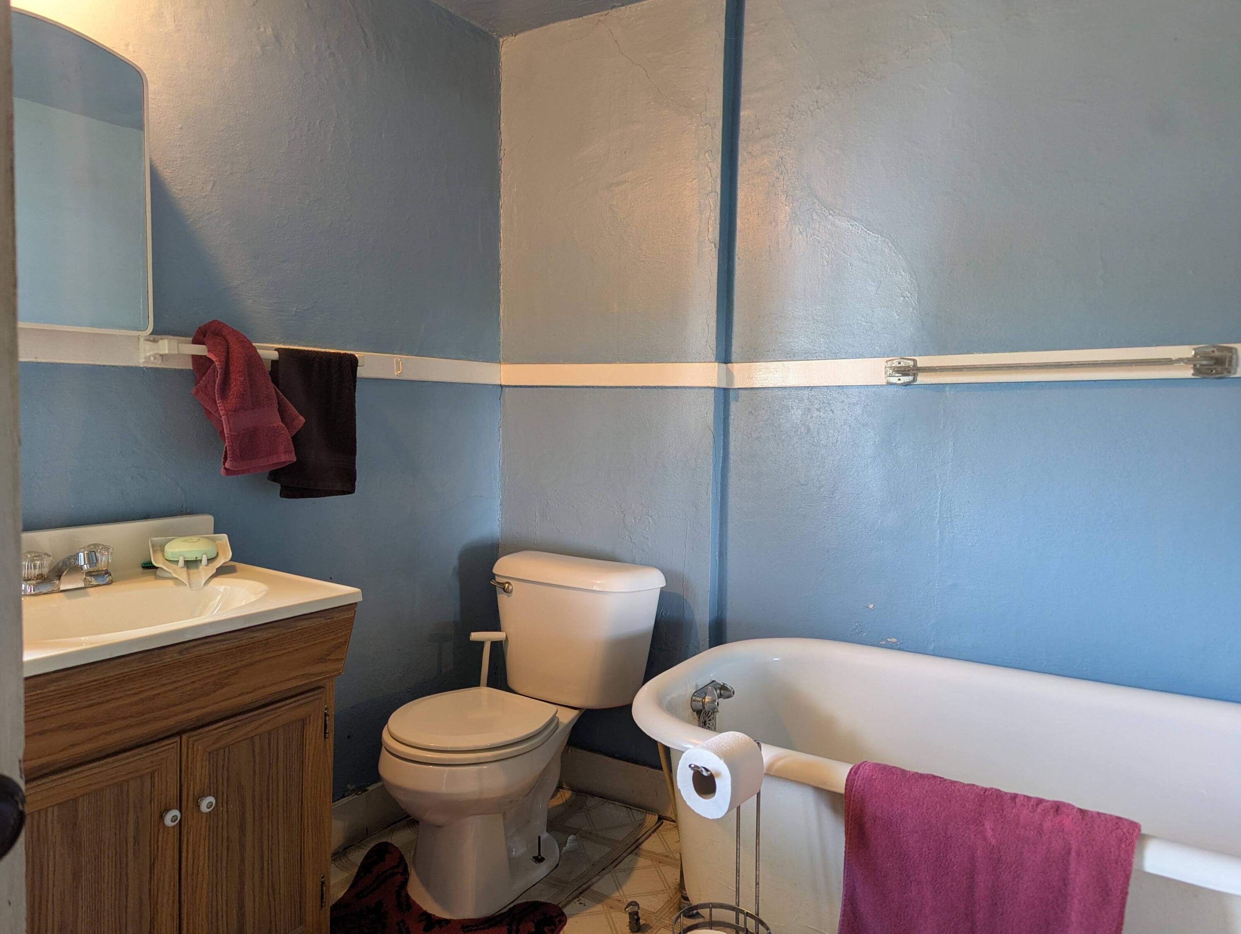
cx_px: 620
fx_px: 862
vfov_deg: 56.9
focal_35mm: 24
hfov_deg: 71.5
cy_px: 467
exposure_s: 1/24
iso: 170
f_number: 1.85
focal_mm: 6.81
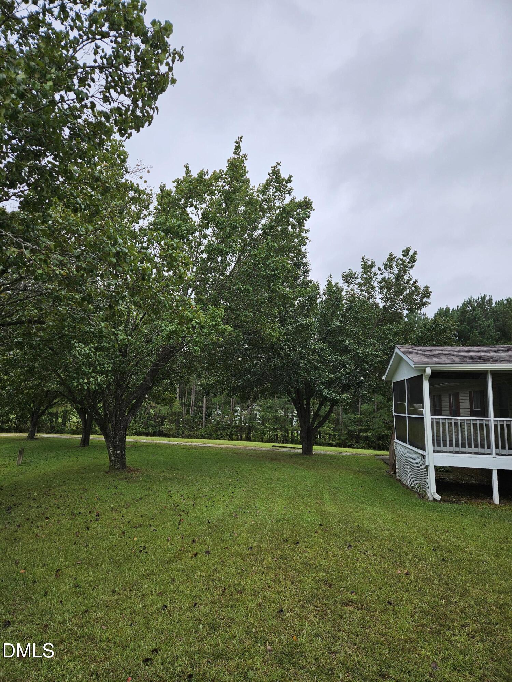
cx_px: 256
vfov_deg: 73.9
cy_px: 341
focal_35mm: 23
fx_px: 454
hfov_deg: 58.9
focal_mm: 5.4
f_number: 1.8
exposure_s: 1/666
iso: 25
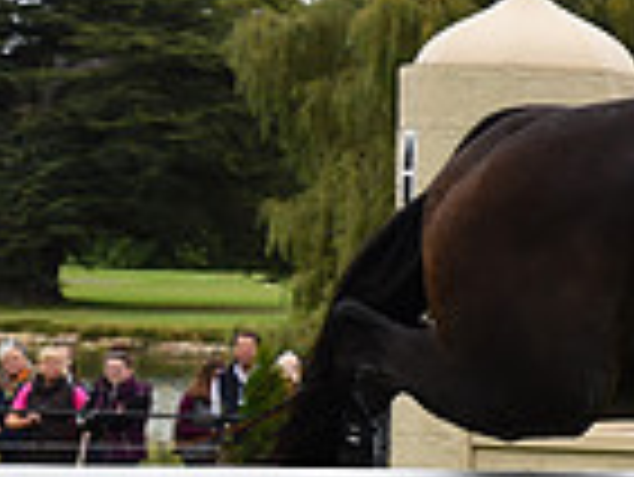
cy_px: 302
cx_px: 1259
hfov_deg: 9.0
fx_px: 3776
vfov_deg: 7.2
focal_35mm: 206
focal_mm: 52
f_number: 5.6
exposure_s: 1/1250
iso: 900
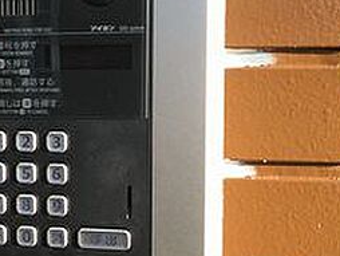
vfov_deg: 20.2
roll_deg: +0.3
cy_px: 158
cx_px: 80
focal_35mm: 73
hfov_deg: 26.3
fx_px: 718
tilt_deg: -5.1
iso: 25
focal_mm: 4.15
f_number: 2.2
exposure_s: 1/184
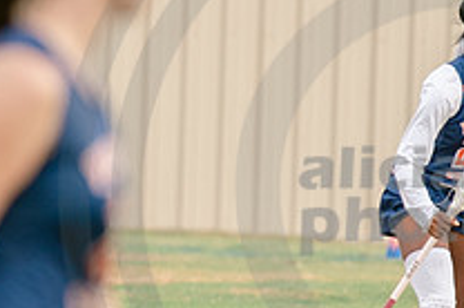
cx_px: -31
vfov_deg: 0.9
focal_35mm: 1548
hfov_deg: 1.3
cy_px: 194
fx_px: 19921
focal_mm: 200
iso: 250
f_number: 2.8
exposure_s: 1/1250
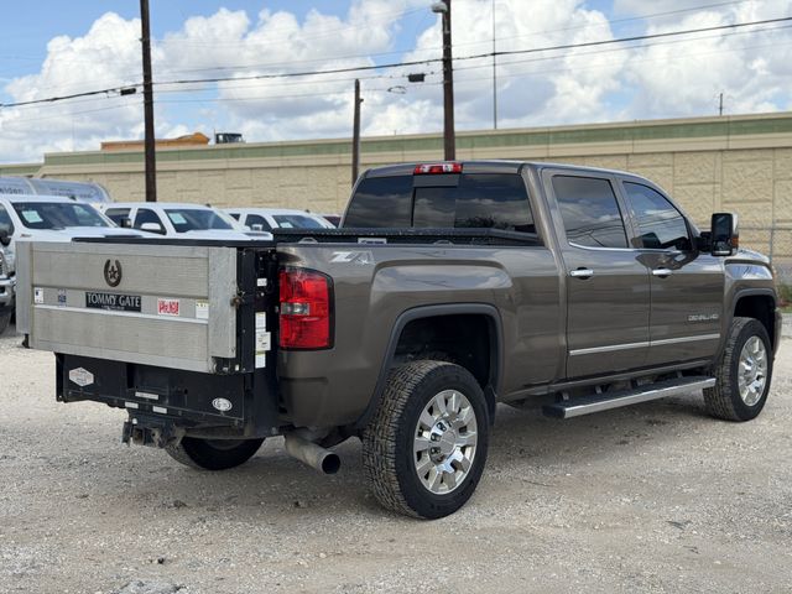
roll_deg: +1.0
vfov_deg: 30.3
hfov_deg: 39.7
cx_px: 396
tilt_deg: -3.7
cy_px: 297
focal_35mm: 48
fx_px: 1098
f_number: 1.78
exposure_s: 1/4098
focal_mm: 6.76
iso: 100
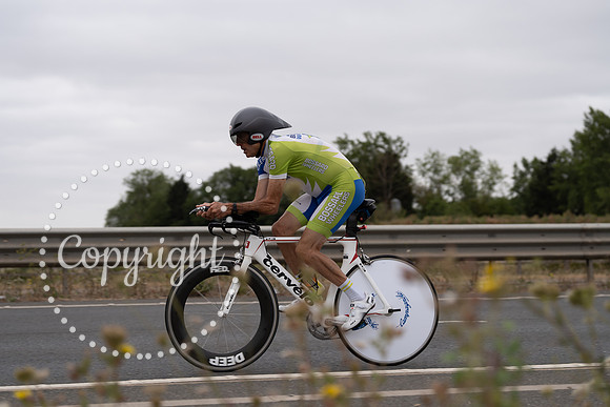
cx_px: 305
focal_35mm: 70
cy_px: 204
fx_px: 1186
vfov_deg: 19.5
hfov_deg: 28.8
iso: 100
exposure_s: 1/800
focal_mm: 70
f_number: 3.5
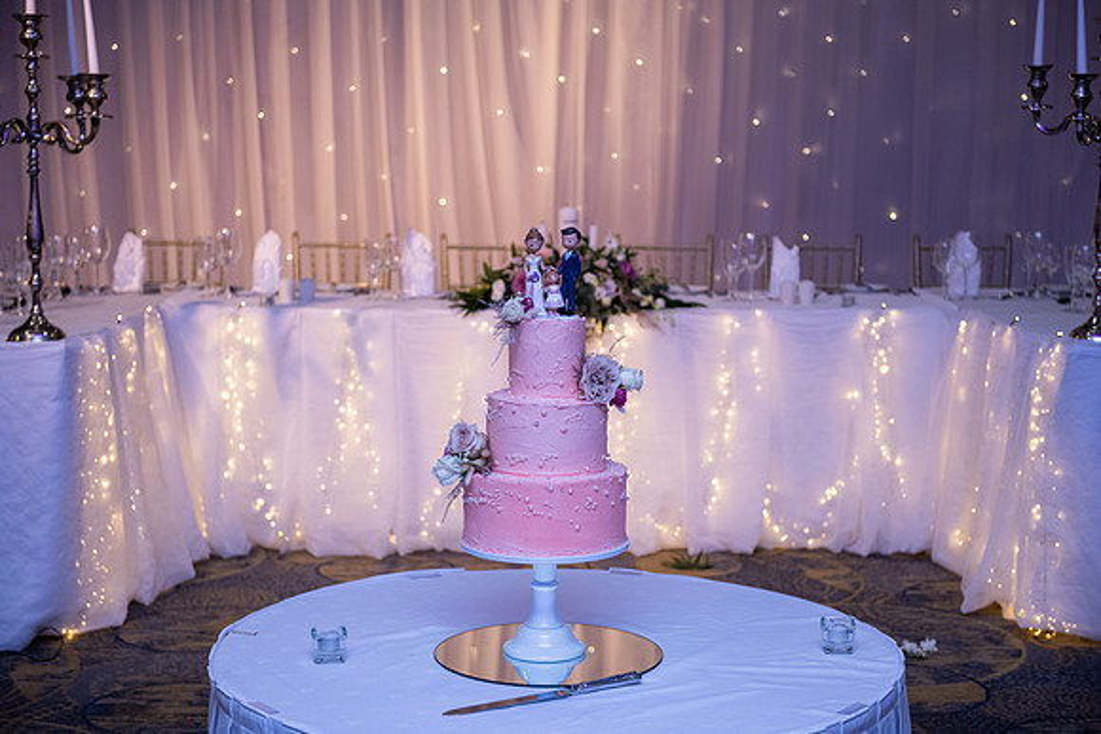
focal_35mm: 60
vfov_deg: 22.6
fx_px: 1835
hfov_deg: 33.4
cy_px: 367
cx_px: 550
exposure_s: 1/160
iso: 800
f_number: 3.5
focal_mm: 60
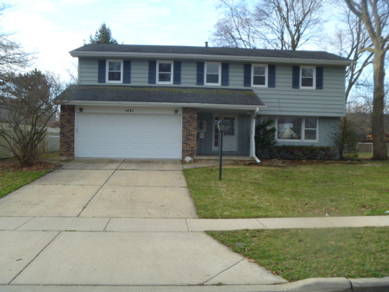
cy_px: 146
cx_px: 194
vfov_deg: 40.7
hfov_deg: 52.6
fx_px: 393
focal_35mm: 35
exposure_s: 1/125
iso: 80
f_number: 3.5
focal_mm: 6.3
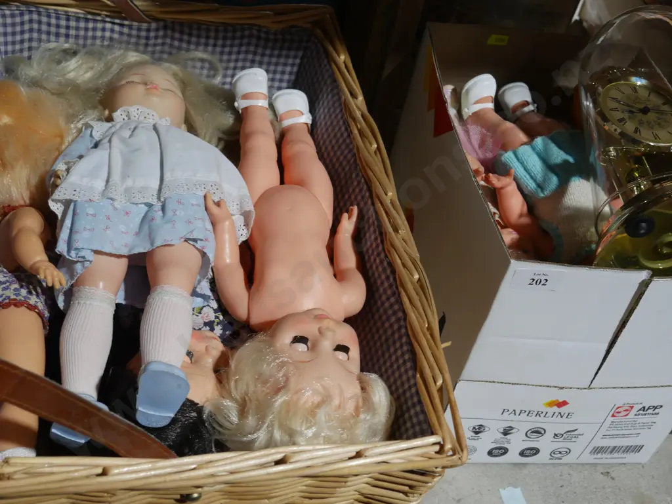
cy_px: 252
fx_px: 1010
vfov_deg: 28.1
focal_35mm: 52
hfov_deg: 36.8
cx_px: 336
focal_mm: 26
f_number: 5.3
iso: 640
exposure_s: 1/60
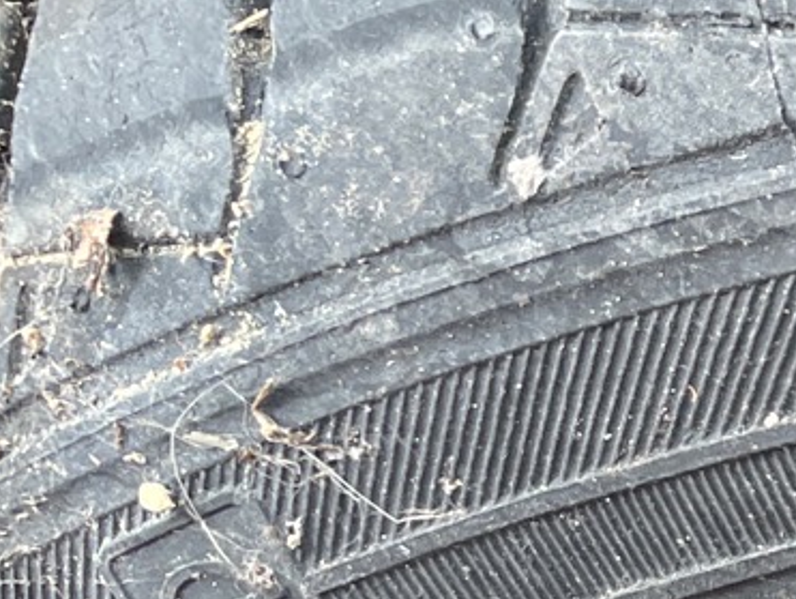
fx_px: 2900
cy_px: 691
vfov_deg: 11.6
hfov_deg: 12.5
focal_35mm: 126
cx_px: 1875
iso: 32
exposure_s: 1/226
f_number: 1.6
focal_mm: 4.2
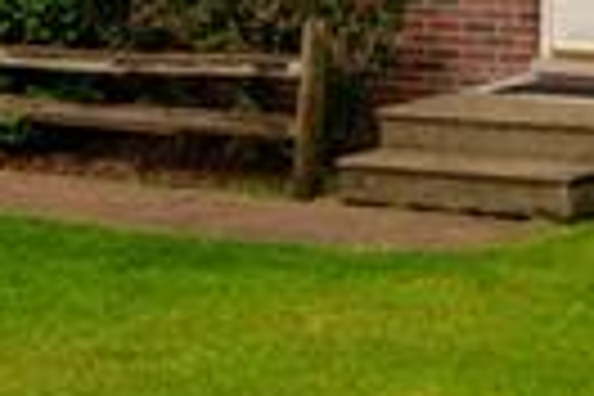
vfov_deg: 10.0
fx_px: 2178
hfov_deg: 14.7
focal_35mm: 132
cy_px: -236
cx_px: 819
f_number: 9
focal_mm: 17
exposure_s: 1/125
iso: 400
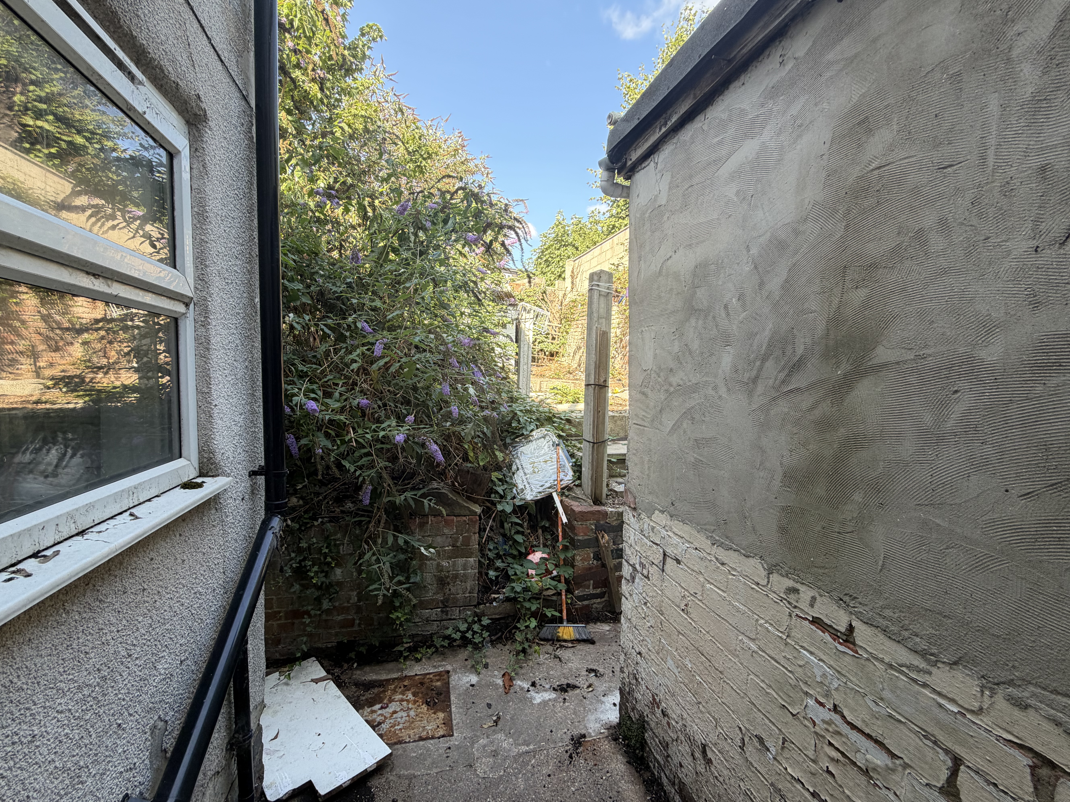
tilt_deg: -3.3
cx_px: 510
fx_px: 464
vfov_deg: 81.7
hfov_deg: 98.1
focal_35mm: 15
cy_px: 408
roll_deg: -1.0
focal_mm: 2.22
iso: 64
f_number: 2.2
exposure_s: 1/121
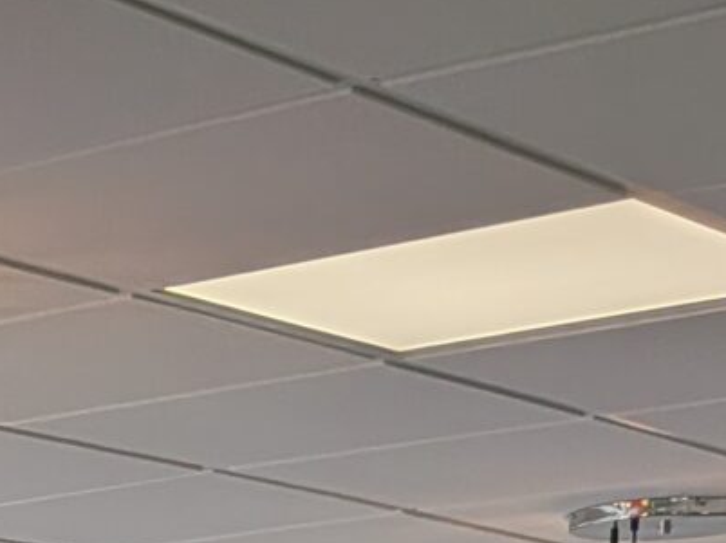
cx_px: -733
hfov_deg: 11.6
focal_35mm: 153
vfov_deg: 8.7
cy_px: 1373
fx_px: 3207
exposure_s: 1/339
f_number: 1.7
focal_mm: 4.53
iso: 26
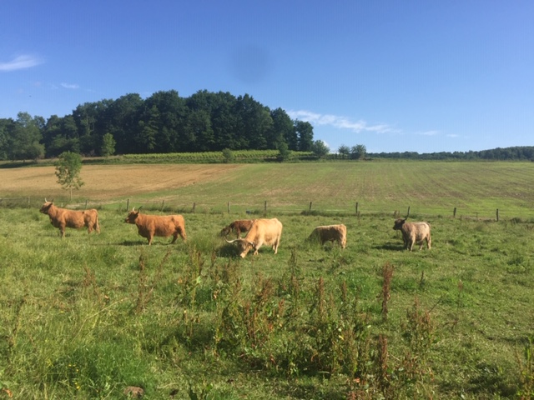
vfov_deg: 48.2
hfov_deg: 61.7
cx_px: 267
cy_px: 200
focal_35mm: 29
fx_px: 447
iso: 32
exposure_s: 1/1721
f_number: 2.2
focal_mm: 4.15
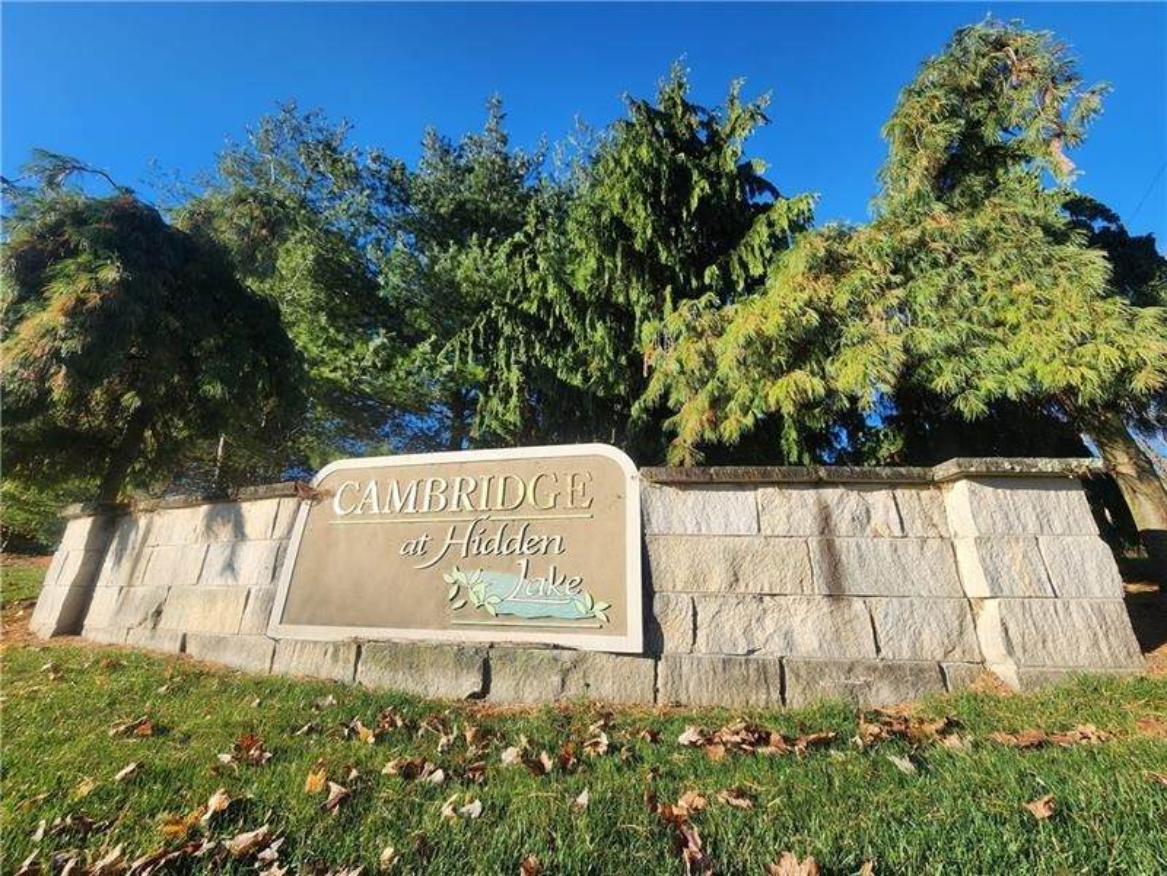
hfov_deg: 106.2
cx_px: 584
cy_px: 438
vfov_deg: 89.9
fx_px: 438
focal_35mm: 13
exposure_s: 1/1000
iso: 50
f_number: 2.2
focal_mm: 2.2
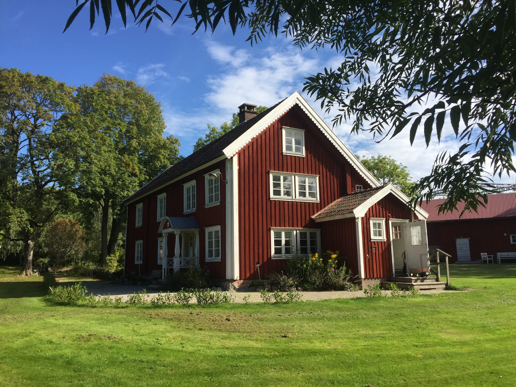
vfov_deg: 48.2
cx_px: 258
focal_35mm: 29
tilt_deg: +8.5
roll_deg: +1.4
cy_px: 194
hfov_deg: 61.7
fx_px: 432
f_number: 2.2
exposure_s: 1/1721
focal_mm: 4.15
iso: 32
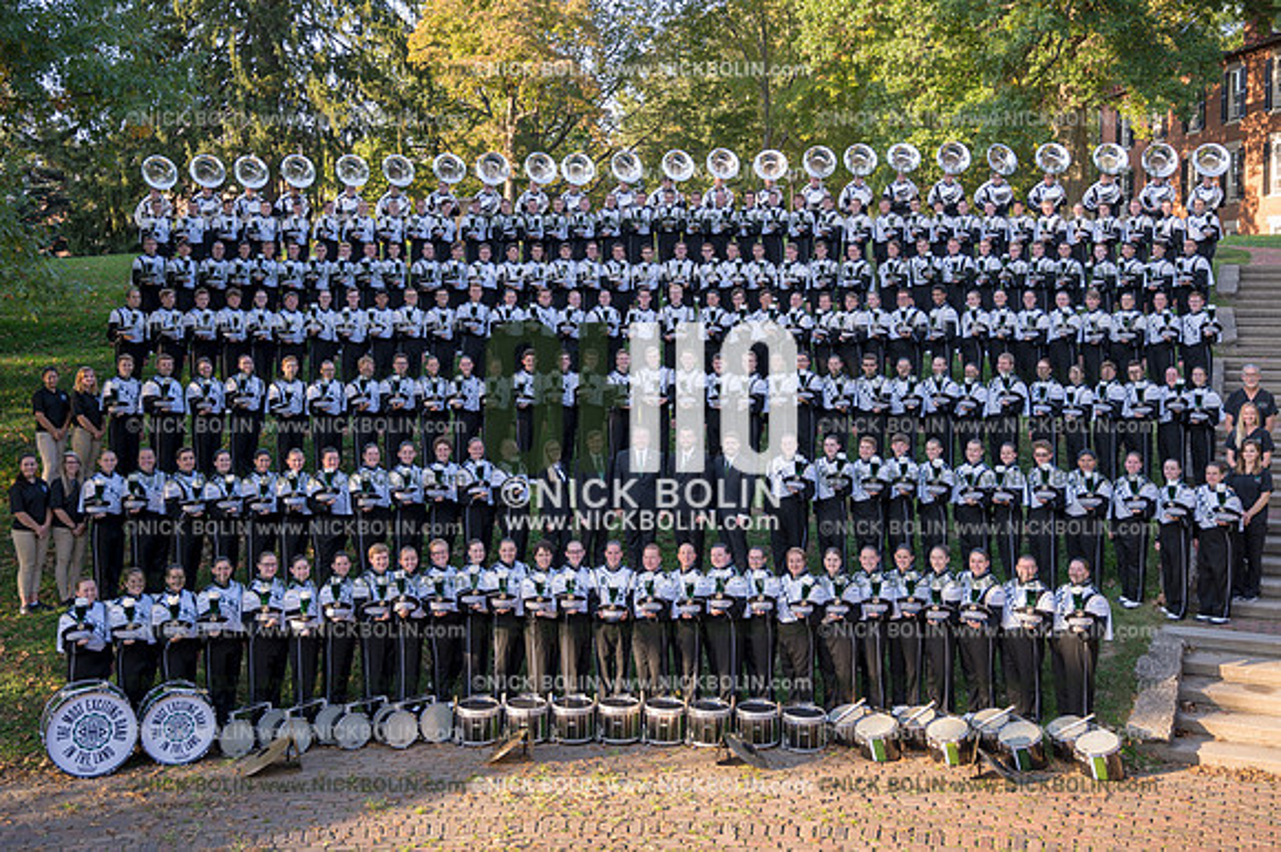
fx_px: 1371
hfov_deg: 50.1
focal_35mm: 39
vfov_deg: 34.5
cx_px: 644
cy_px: 376
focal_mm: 34.5
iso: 125
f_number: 4
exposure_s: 1/125
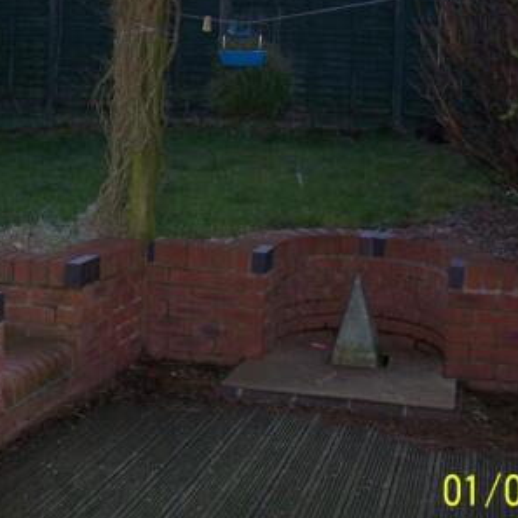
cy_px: 201
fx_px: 999
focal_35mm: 59
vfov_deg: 29.0
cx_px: 189
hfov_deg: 28.9
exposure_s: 1/60
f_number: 2.7
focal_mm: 5.6
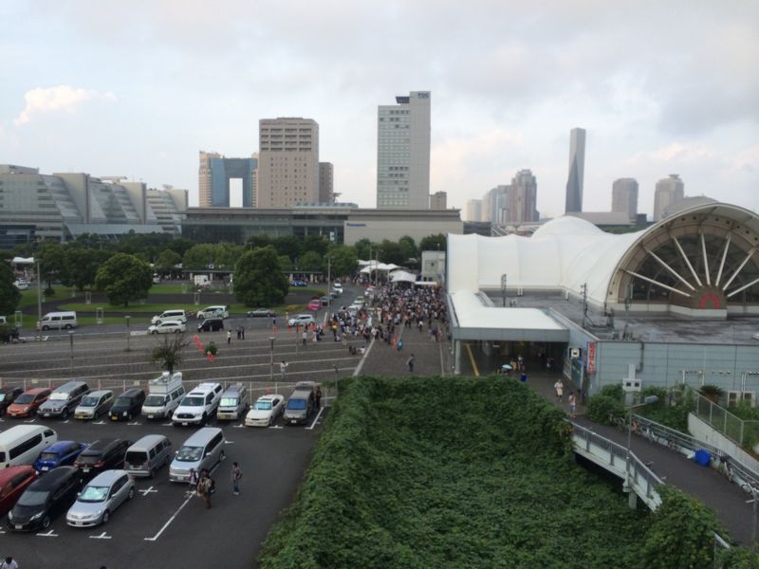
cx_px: 380
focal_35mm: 30
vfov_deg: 46.8
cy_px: 284
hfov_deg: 60.0
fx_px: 658
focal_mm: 4.12
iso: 32
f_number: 2.2
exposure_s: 1/406
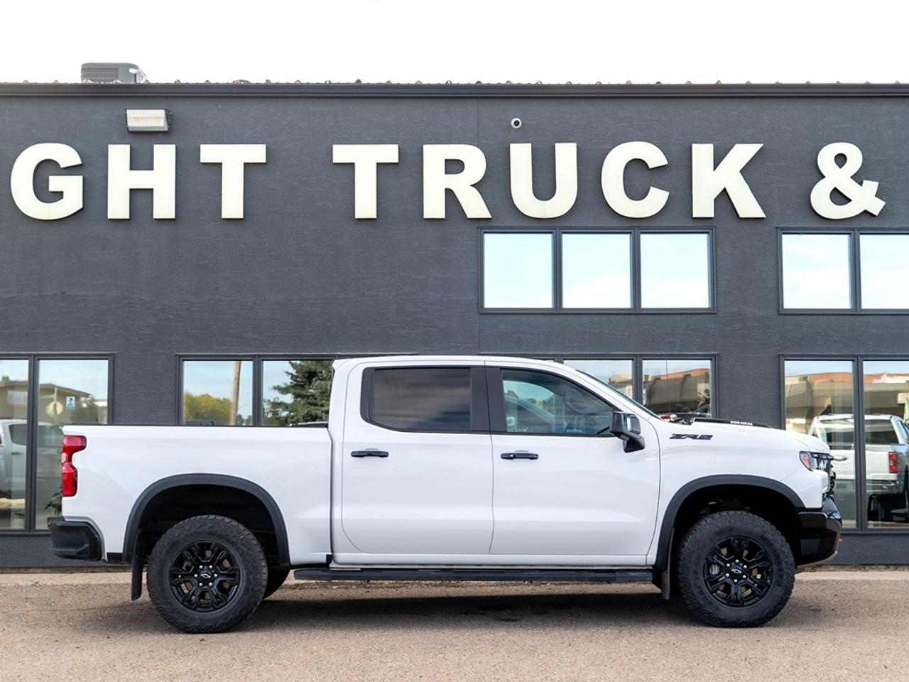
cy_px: 340
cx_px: 458
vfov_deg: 30.2
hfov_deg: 39.6
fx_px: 1262
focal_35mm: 48
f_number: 4.5
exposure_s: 1/160
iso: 100
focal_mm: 37
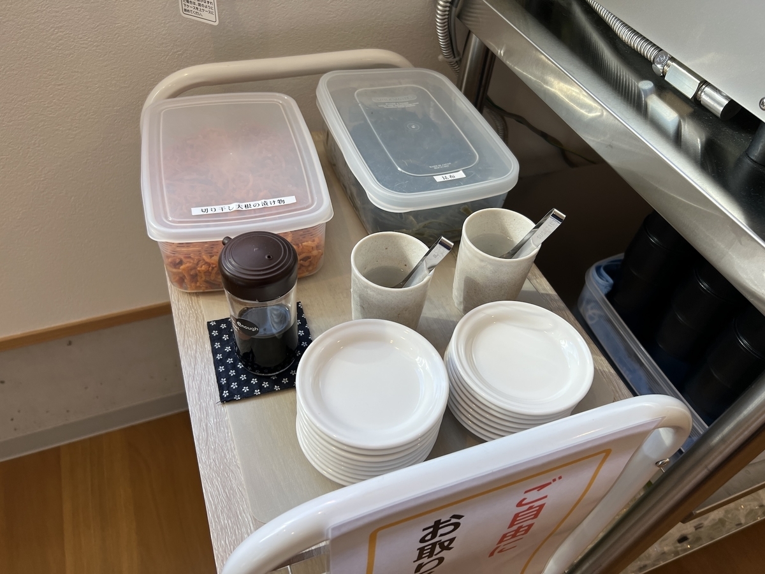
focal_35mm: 26
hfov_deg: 67.3
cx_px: 382
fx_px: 575
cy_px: 287
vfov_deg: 53.1
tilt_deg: -46.4
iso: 32
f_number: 1.5
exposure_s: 1/128
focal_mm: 5.7
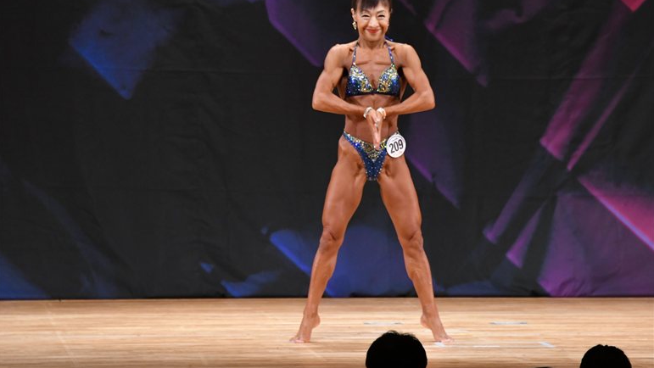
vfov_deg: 4.1
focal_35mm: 300
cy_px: 170
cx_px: 326
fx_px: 5203
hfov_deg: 7.2
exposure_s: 1/400
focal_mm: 190
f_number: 5.6
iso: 3200
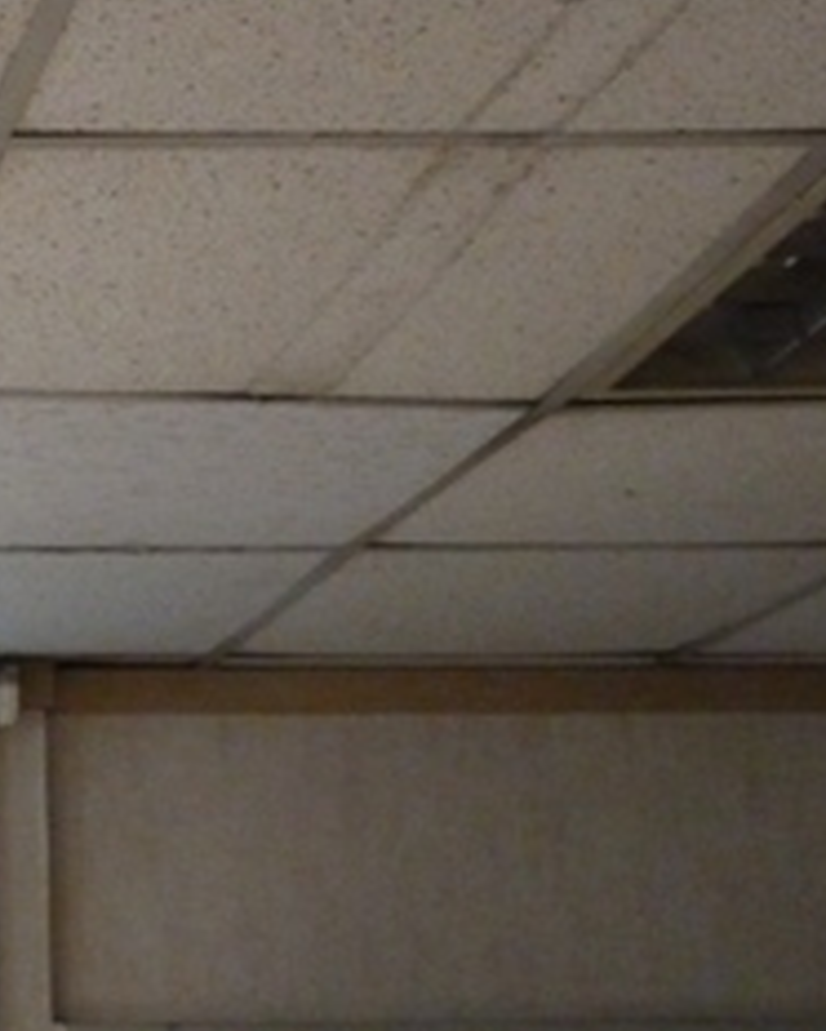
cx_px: -620
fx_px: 2991
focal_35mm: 98
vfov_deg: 18.9
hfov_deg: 14.1
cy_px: 1071
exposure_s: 1/30
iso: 800
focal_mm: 5.7
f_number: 3.5
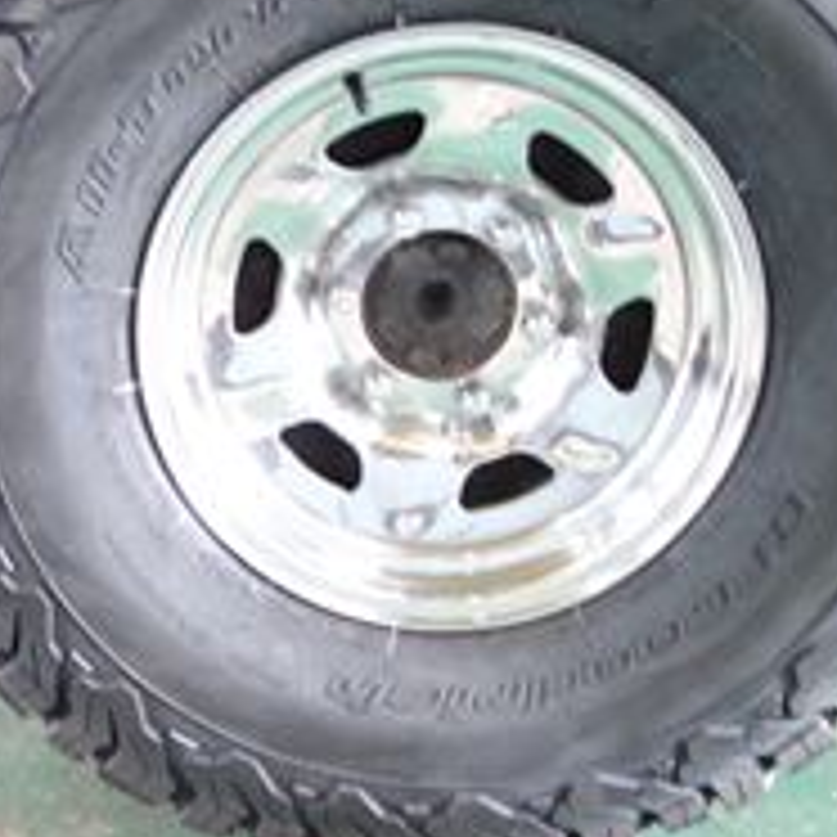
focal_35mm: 59
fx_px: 1614
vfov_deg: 28.8
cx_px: 284
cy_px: 259
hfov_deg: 28.9
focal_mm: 10.4
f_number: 1.8
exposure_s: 1/30
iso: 400
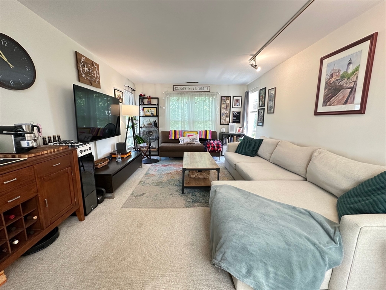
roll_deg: -0.5
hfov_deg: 102.1
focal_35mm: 14
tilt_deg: -9.4
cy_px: 145
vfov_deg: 85.7
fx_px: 156
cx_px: 193
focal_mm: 2.22
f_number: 2.2
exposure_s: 1/60
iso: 200
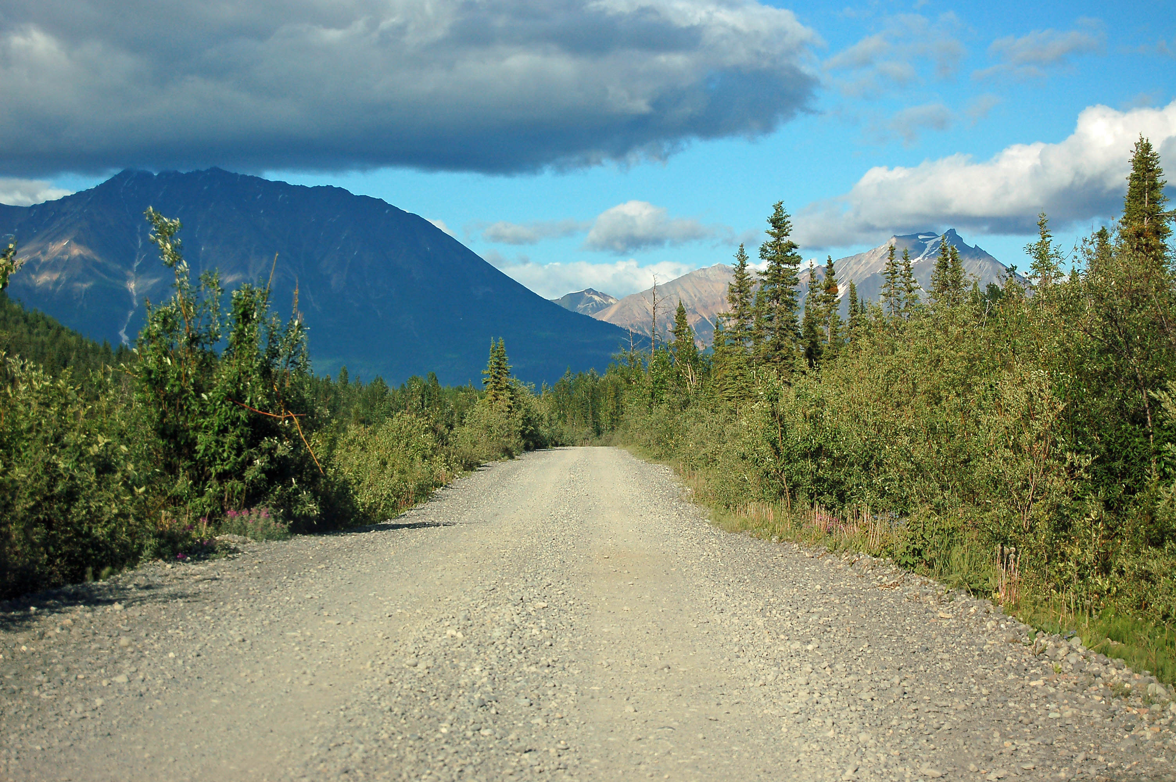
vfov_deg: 16.5
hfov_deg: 24.6
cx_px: 588
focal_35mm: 82
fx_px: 2693
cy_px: 391
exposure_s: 1/1250
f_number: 5.6
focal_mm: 55
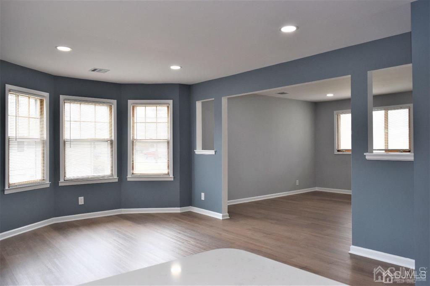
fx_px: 322
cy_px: 143
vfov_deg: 47.9
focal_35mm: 27
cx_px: 215
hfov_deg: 67.4
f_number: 5.6
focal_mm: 18
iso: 400
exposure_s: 1/125
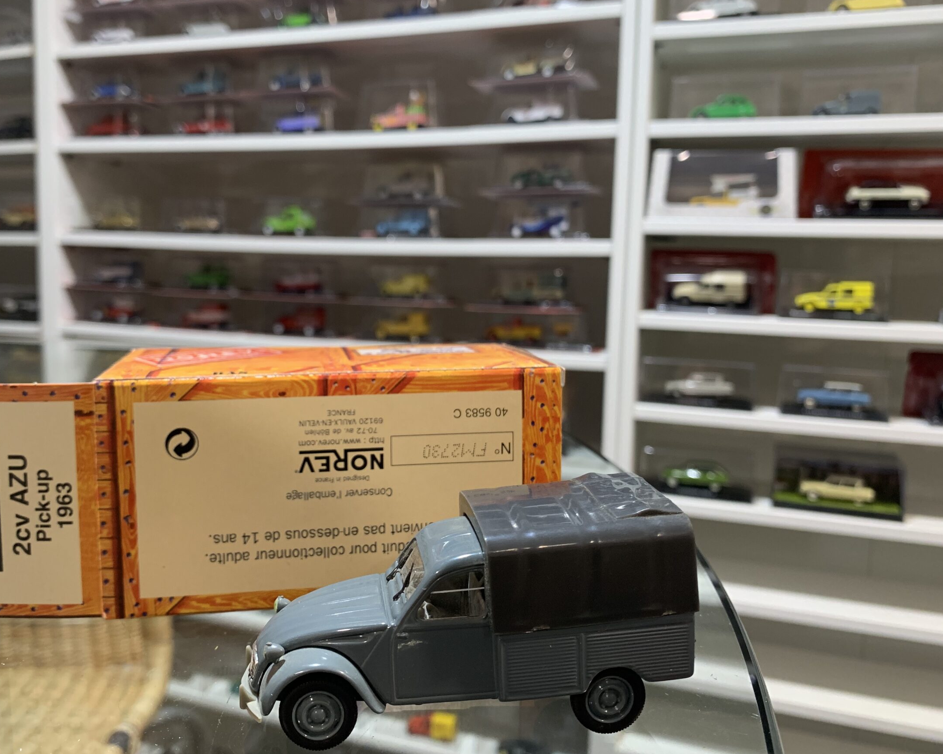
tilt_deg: -6.9
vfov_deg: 48.4
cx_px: 398
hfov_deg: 58.5
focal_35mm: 30
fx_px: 837
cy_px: 346
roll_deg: -1.3
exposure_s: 1/50
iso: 160
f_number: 1.8
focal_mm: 4.25
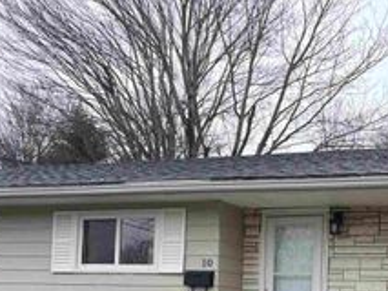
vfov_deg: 22.8
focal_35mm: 61
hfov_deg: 29.9
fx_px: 684
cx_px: 370
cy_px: 310
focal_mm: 5.96
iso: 50
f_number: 1.6
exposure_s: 1/945
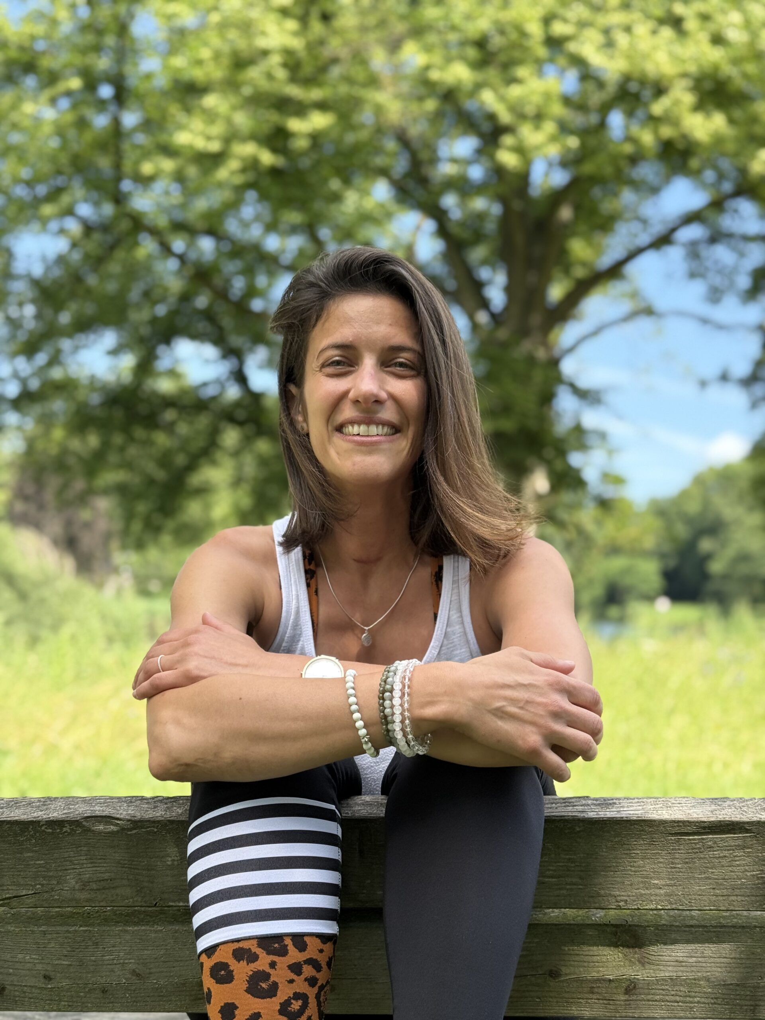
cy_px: 510
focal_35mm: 48
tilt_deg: +4.0
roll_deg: -1.2
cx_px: 382
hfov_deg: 30.3
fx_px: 1414
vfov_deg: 39.7
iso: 80
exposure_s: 1/747
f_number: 1.78
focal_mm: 6.76
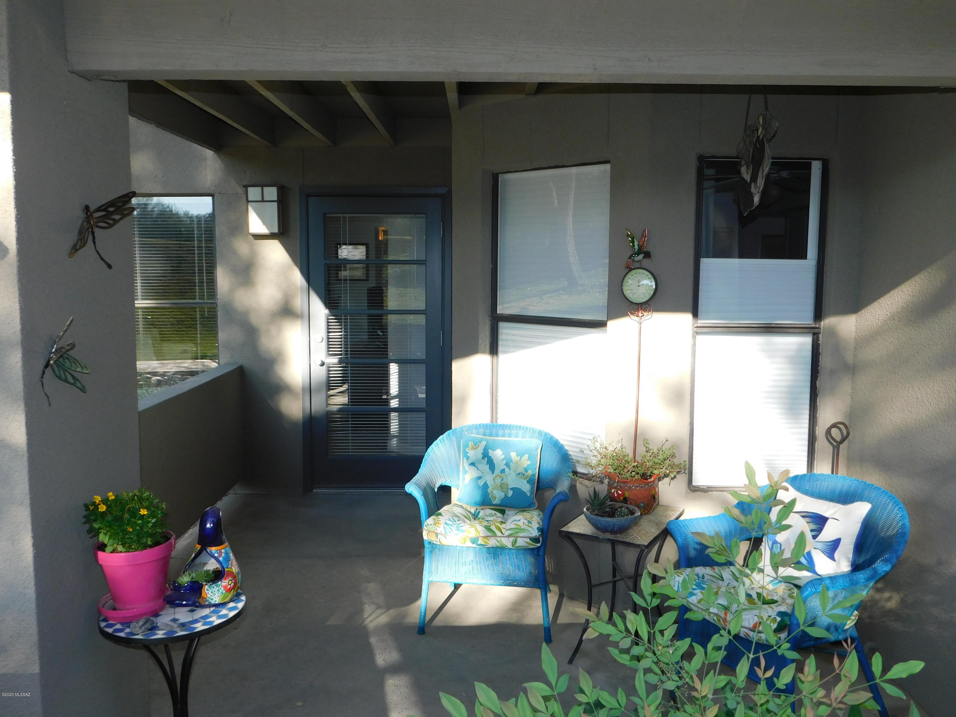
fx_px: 829
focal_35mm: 30
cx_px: 478
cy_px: 358
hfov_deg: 60.0
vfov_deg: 46.8
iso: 125
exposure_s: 1/250
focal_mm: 5.3
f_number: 3.2
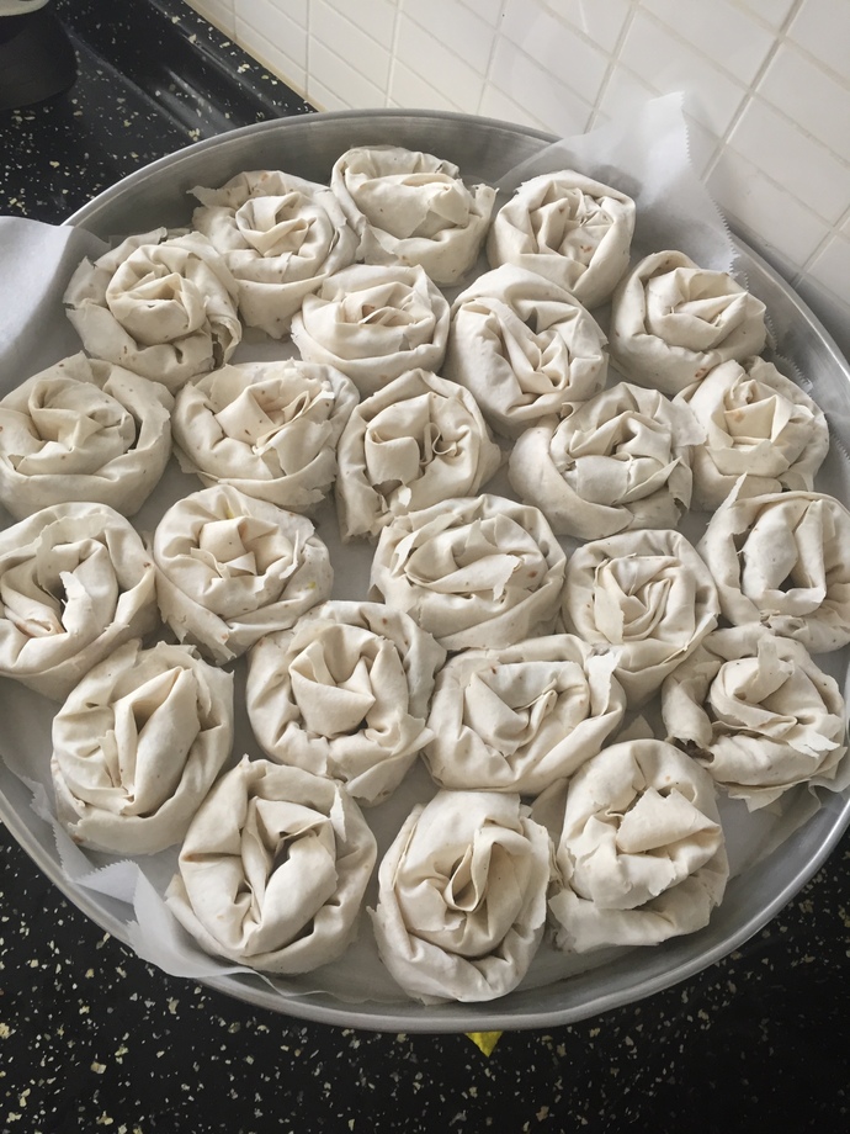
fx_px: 949
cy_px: 567
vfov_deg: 61.7
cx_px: 425
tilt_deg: -67.6
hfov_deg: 48.2
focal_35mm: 29
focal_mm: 4.15
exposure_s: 1/33
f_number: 2.2
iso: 125
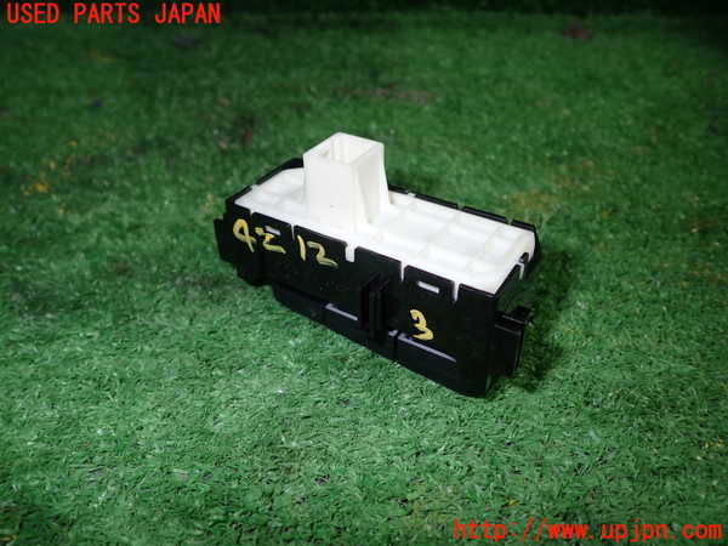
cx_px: 364
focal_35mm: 28
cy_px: 273
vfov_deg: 49.7
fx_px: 589
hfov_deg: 63.4
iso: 200
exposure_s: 1/30
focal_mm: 5.05
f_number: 6.3
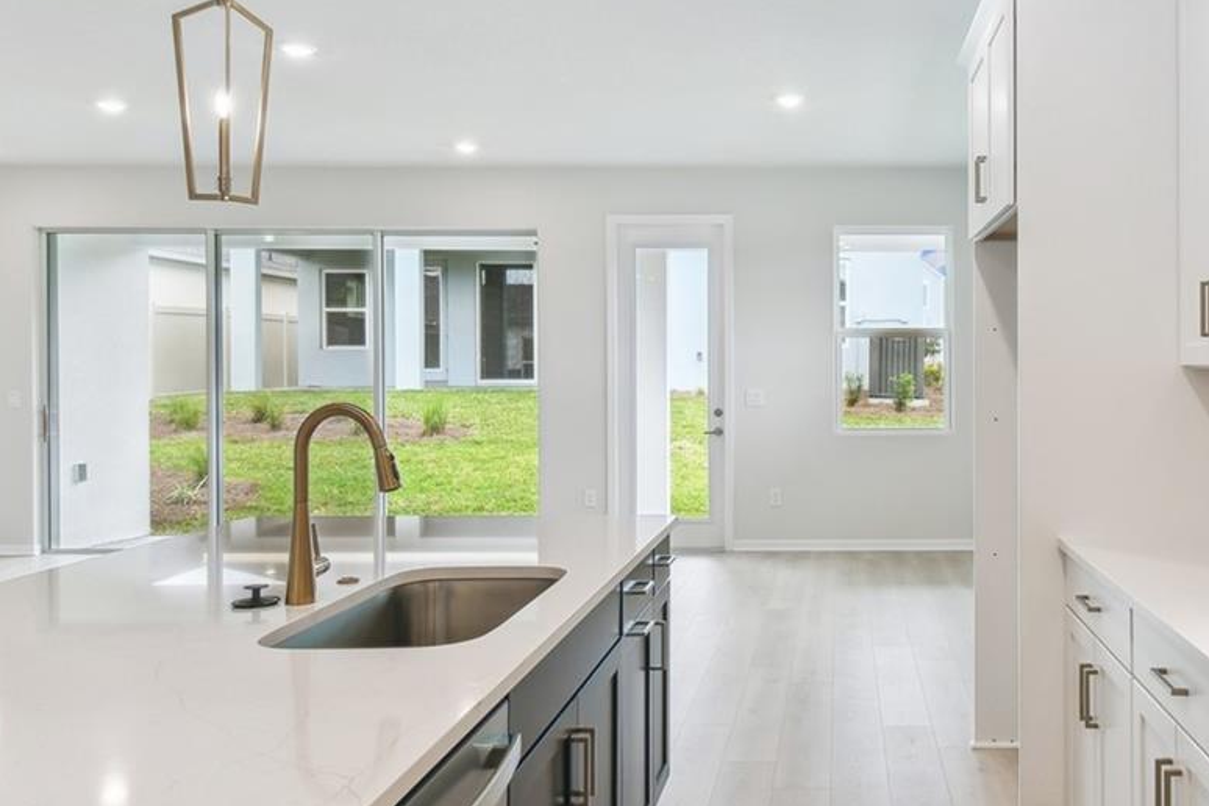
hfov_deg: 58.1
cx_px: 861
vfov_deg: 42.3
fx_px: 1041
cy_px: 394
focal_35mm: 31
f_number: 7.1
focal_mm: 10
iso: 100
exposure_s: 1/30
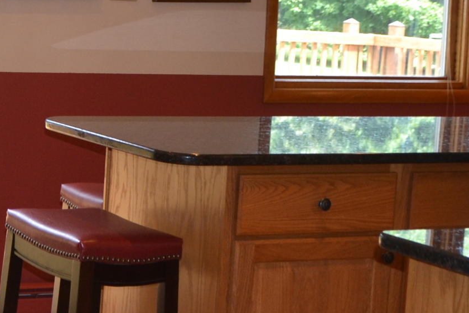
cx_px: -103
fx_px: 1394
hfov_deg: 18.1
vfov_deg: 12.7
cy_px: 35
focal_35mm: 107
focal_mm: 20
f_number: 4.5
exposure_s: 1/100
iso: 400
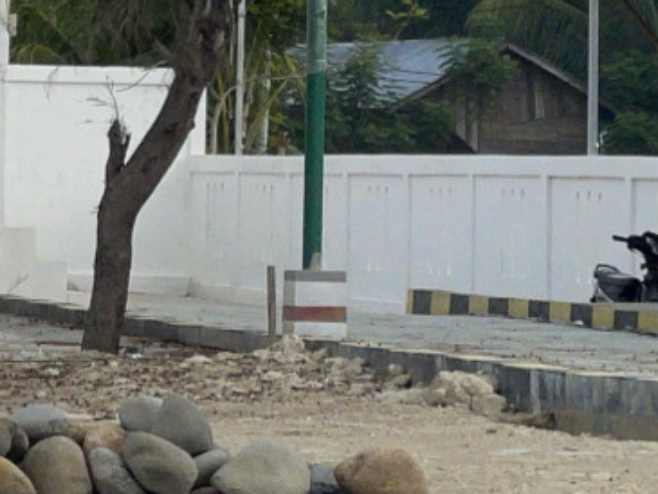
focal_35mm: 351
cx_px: 76
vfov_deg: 4.2
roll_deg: -1.3
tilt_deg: +6.8
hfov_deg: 5.6
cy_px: -593
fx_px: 6674
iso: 20
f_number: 2.2
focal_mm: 7.5
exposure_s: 1/1119
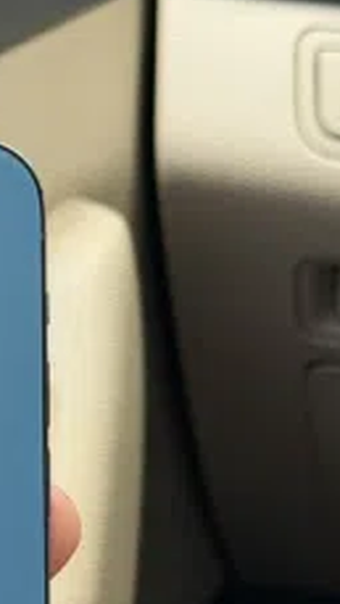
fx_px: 2337
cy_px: 570
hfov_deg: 8.1
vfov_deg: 14.5
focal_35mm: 146
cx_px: -208
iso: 100
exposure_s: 1/84
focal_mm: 6.76
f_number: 1.78
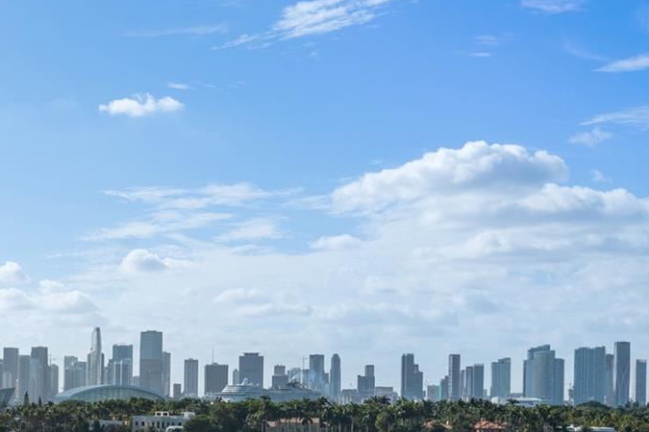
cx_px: -117
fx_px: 1496
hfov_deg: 22.6
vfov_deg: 16.3
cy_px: 384
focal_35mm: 83
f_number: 8
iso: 125
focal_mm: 35
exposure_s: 1/1000
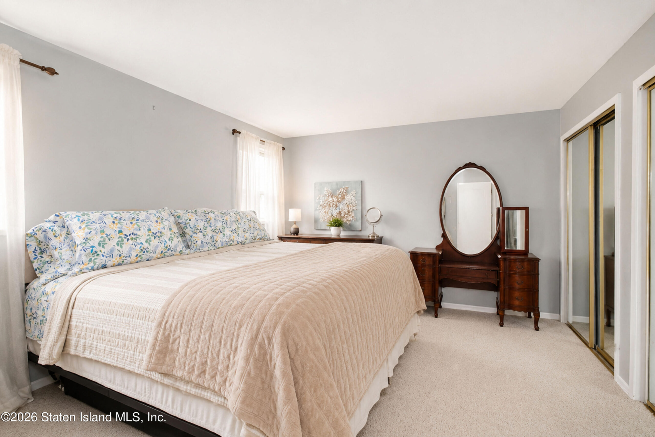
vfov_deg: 77.3
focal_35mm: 15
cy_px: 218
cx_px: 328
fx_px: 273
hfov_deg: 100.4
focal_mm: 10
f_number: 7.1
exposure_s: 1/50
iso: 2000
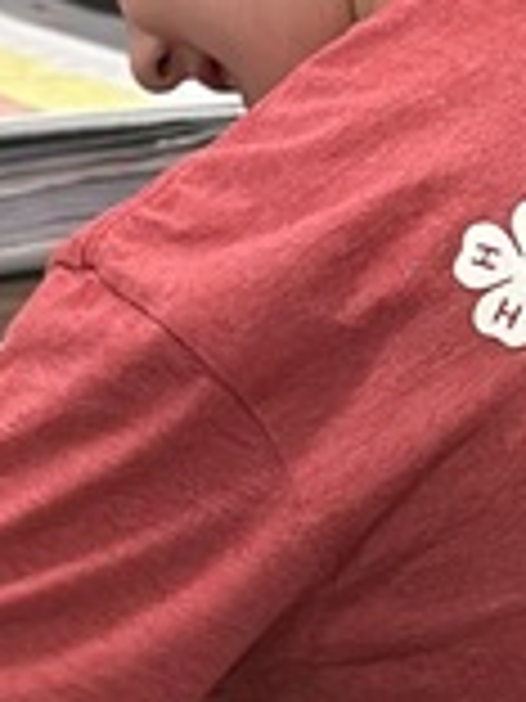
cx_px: -184
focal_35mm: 315
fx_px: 6382
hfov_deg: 4.7
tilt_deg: -21.3
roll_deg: +0.4
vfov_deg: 6.2
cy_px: 1188
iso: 250
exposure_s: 1/60
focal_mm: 6.86
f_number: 1.78
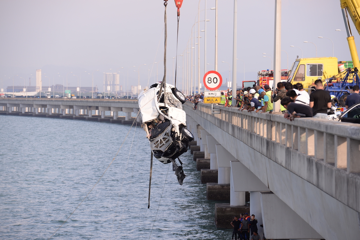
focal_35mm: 200
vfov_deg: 6.9
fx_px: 2001
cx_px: 180
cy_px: 120
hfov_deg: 10.3
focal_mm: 200
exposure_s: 1/250
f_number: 6.3
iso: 160
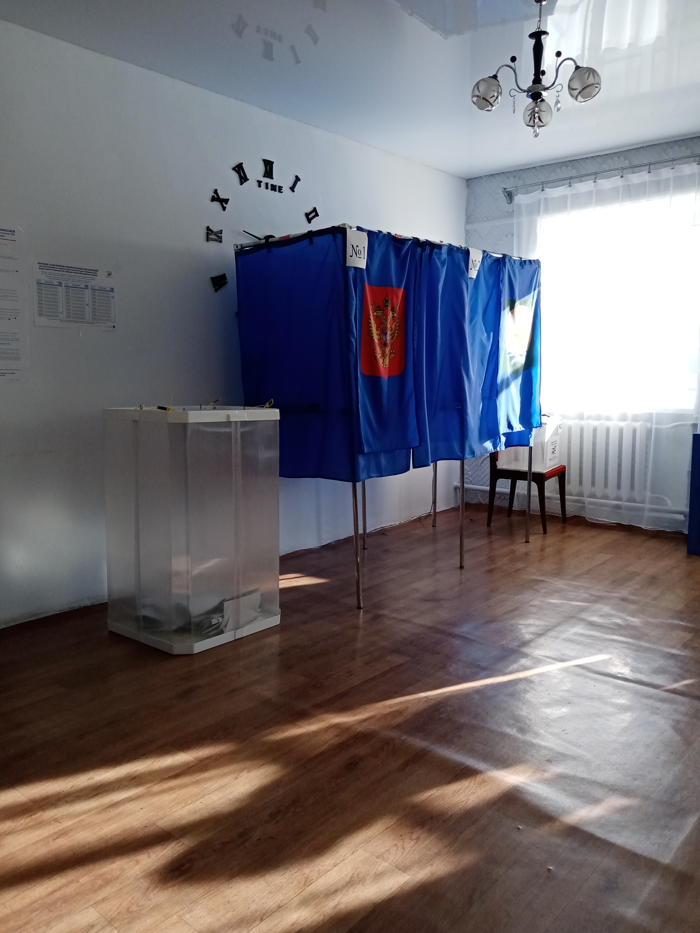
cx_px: 350
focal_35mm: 26
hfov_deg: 53.1
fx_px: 701
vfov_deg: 67.3
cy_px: 466
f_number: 1.8
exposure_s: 1/215
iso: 104
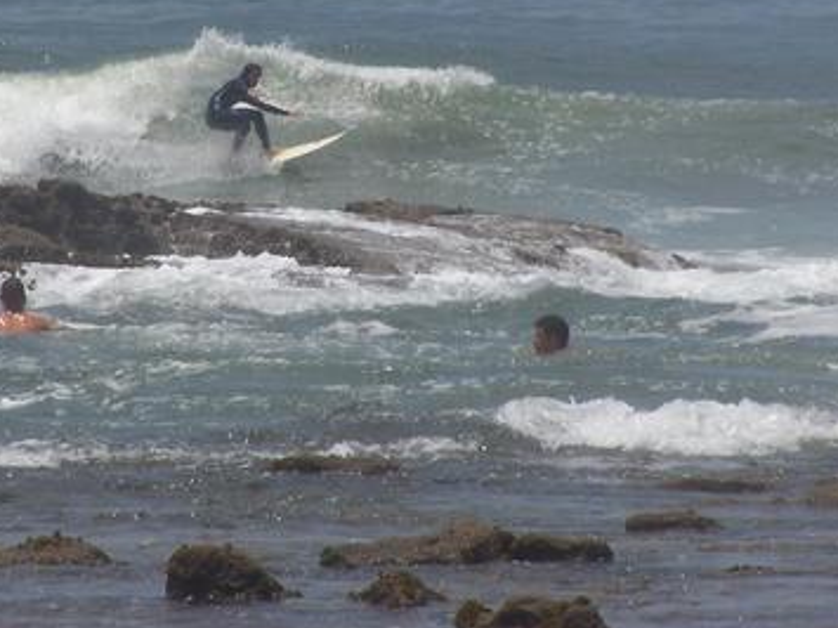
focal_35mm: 446
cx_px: 292
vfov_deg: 3.3
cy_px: 153
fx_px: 10793
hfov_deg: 4.4
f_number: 7.1
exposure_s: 1/500
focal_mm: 47.7
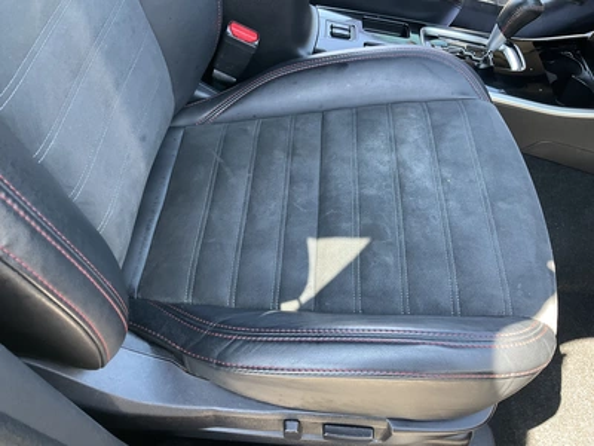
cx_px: 297
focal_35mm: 29
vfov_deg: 48.2
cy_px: 223
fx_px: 498
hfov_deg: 61.7
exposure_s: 1/75
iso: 64
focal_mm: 3
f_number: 1.8
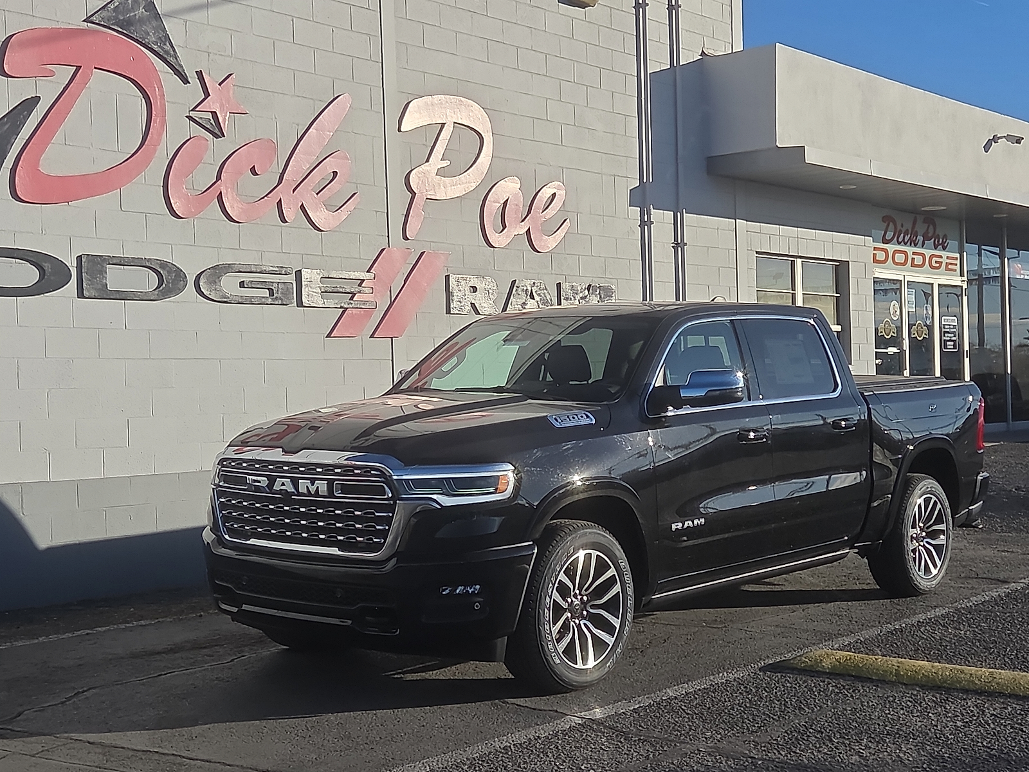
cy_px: 386
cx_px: 514
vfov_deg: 29.1
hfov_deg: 38.2
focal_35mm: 50
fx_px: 1486
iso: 25
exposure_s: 1/3333
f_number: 1.8
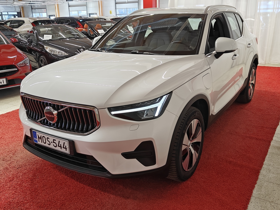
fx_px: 267
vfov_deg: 42.9
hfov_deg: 55.4
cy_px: 105
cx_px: 140
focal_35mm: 33
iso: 80
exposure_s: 1/120
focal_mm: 5.59
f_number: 1.8
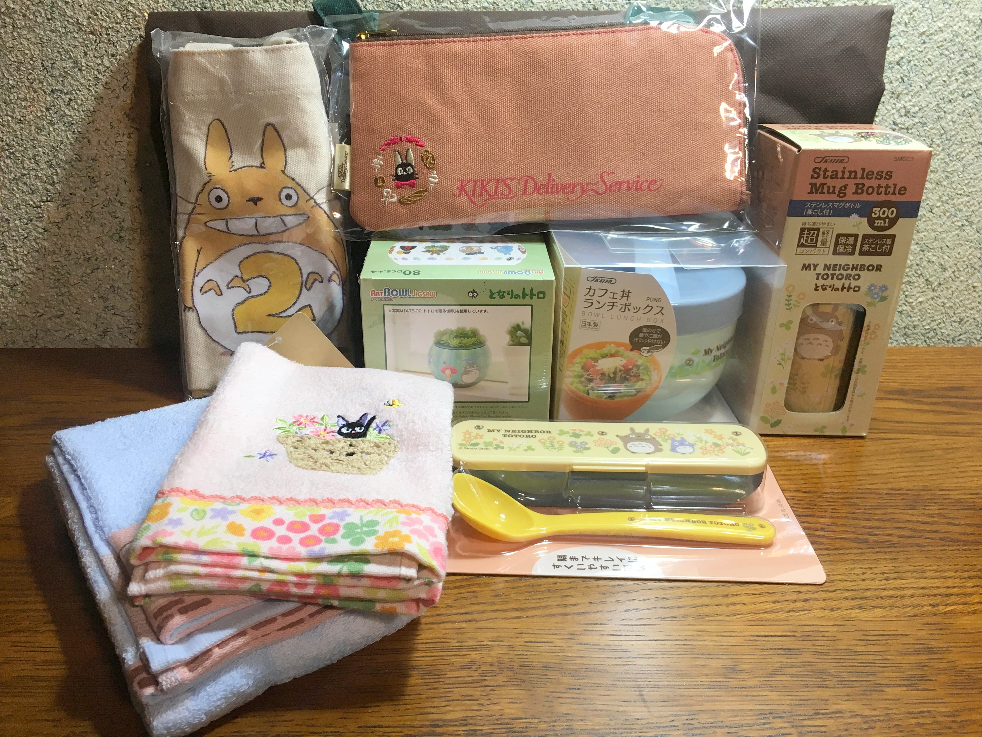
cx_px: 491
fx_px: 823
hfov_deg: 61.7
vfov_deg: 48.2
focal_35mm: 29
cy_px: 368
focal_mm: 4.15
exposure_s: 1/30
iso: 50
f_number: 2.2
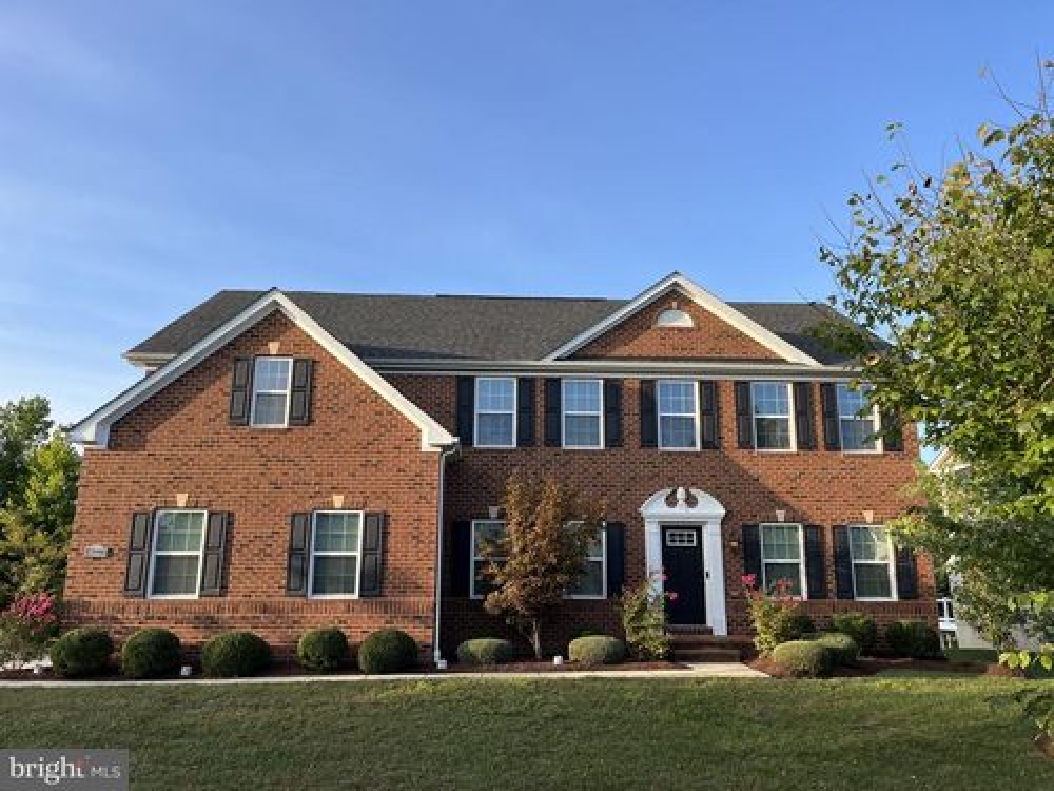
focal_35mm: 26
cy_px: 396
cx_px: 527
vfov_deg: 53.1
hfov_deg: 67.3
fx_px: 792
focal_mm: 5.1
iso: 50
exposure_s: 1/928
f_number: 1.6
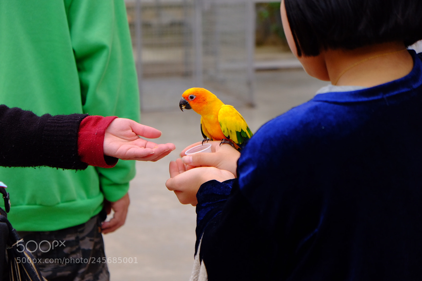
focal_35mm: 83
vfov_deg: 16.5
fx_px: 973
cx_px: 211
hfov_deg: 24.5
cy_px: 140
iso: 640
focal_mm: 55
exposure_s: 1/60
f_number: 4
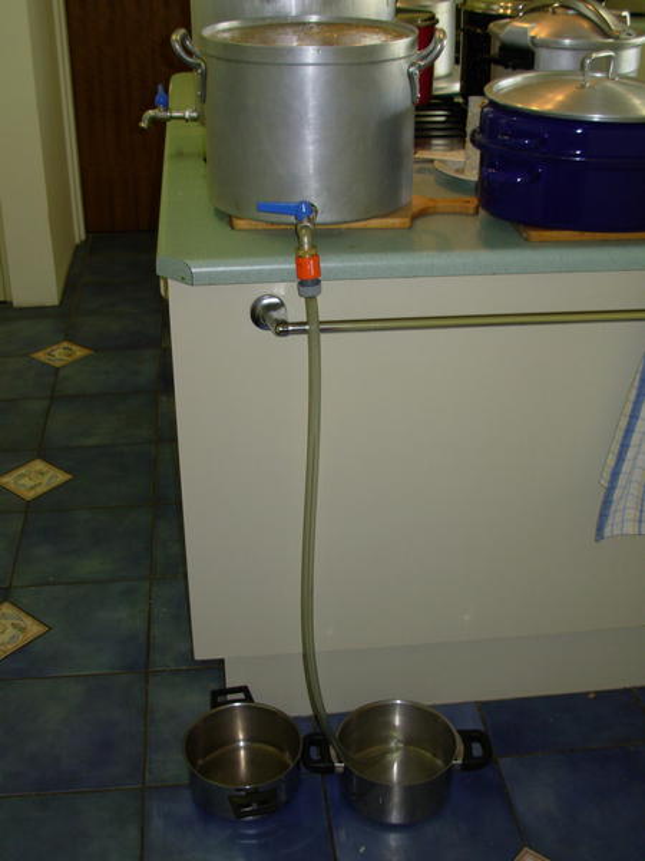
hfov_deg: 32.2
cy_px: 430
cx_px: 322
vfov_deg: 42.1
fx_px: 1118
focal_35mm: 45
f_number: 3.1
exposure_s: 1/32
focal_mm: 7.5
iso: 50
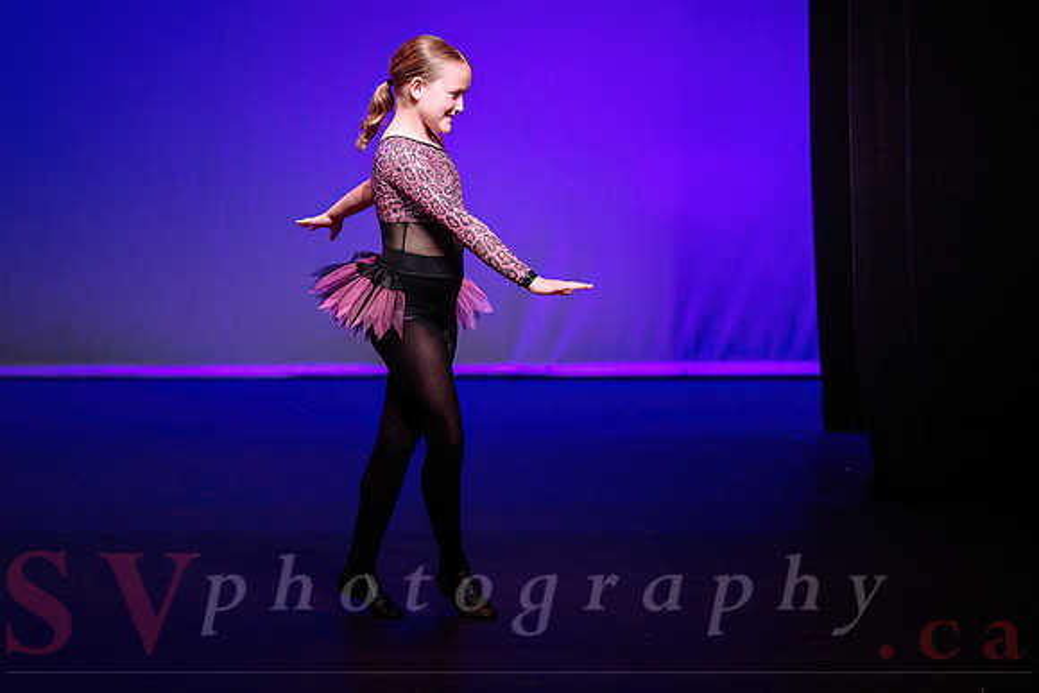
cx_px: 366
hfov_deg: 7.9
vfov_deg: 5.3
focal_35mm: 259
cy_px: 244
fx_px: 7480
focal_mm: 200
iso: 1600
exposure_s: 1/500
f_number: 2.8
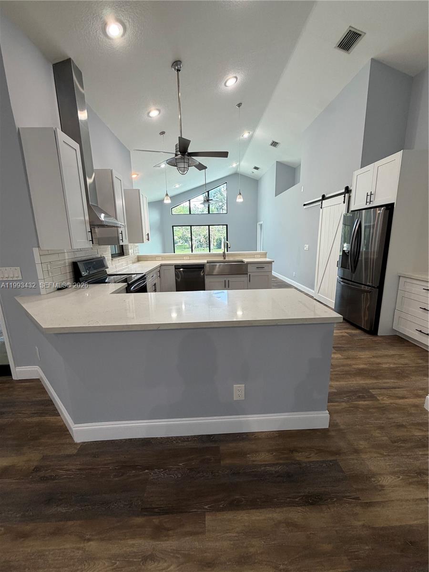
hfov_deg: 85.7
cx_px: 214
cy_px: 286
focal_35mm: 14
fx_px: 231
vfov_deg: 102.1
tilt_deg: -11.3
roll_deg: +0.8
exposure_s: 1/60
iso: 200
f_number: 2.2
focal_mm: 2.22
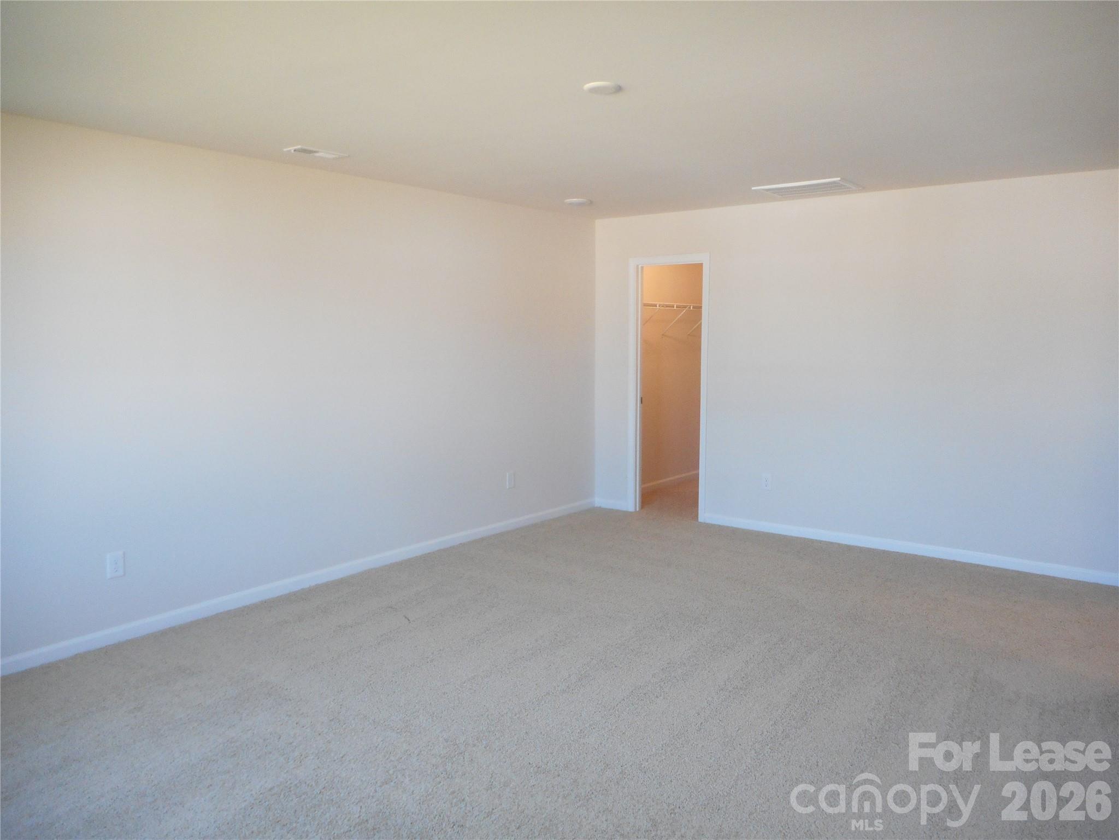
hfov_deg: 69.4
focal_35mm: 25
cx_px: 560
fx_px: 808
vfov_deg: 54.9
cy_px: 420
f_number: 3.7
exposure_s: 1/30
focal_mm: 4.5
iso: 250
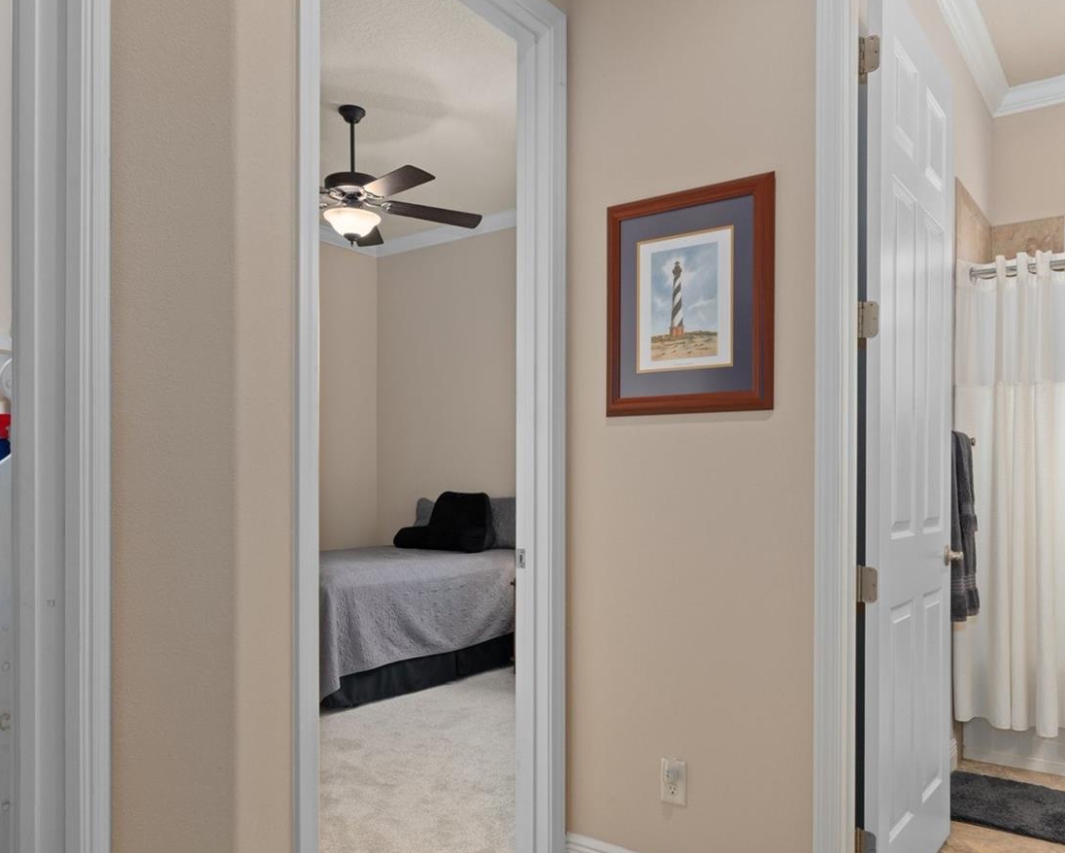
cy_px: 495
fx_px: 841
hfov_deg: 64.7
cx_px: 547
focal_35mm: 27
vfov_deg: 53.5
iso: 500
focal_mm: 13
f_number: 9
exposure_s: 1/2
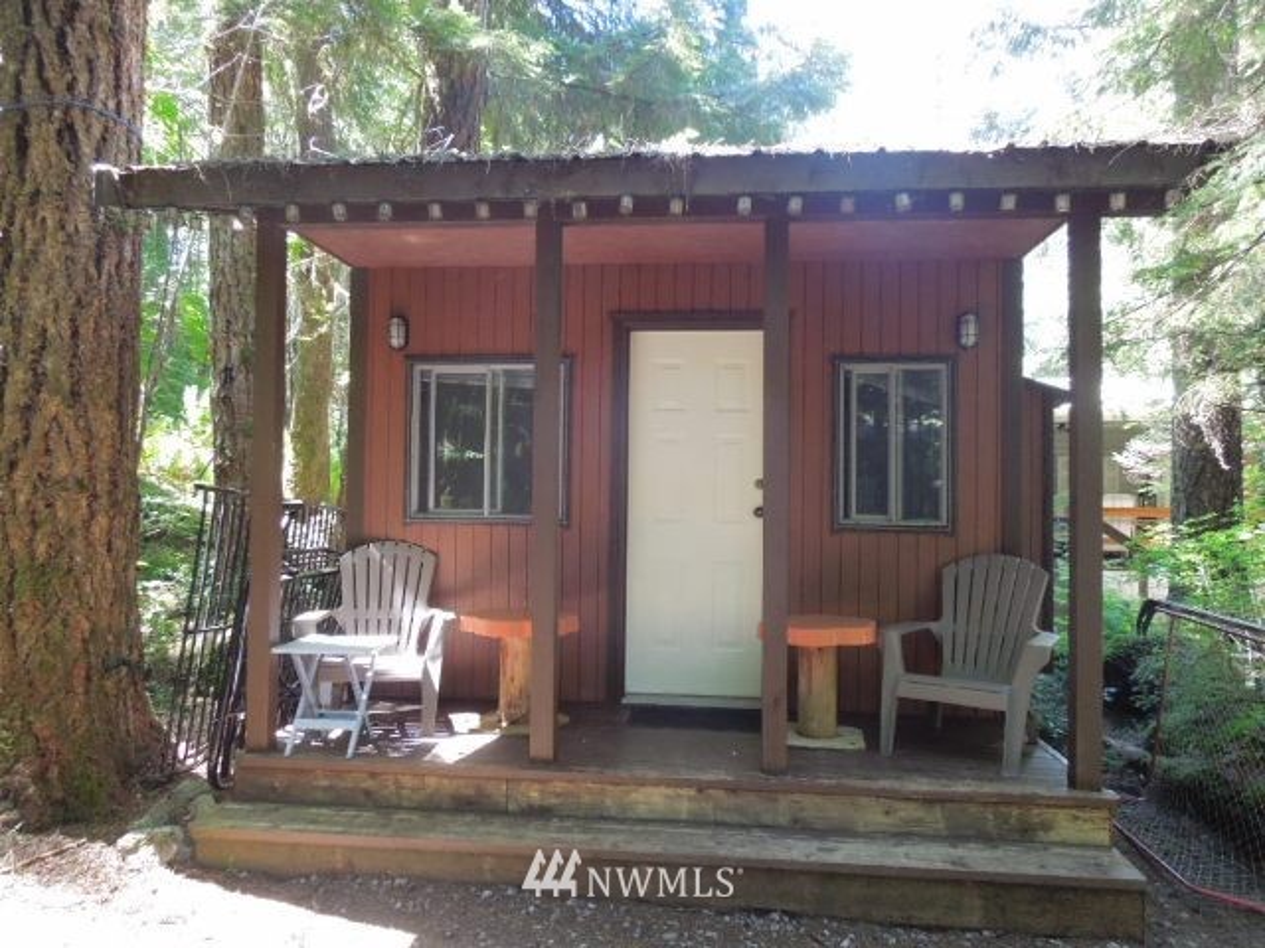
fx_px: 914
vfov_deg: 54.9
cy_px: 474
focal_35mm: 25
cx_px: 632
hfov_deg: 69.4
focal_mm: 4.5
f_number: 3.3
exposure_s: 1/30
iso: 360
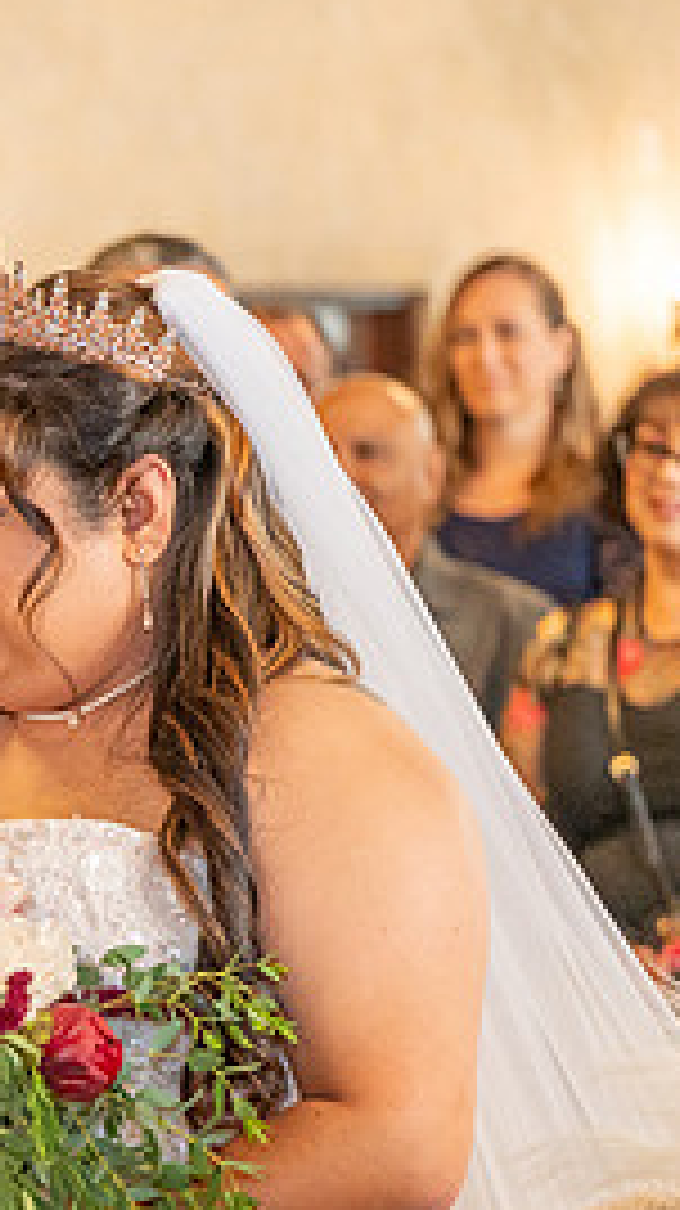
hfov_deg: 7.4
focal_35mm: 158
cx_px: -576
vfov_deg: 13.6
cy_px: 861
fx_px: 5073
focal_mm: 70
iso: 1600
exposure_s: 1/125
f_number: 2.8
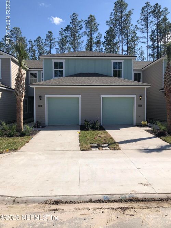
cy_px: 114
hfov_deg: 49.7
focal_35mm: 28
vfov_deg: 63.5
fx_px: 184
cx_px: 86
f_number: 1.8
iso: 20
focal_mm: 3.99
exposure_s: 1/2433
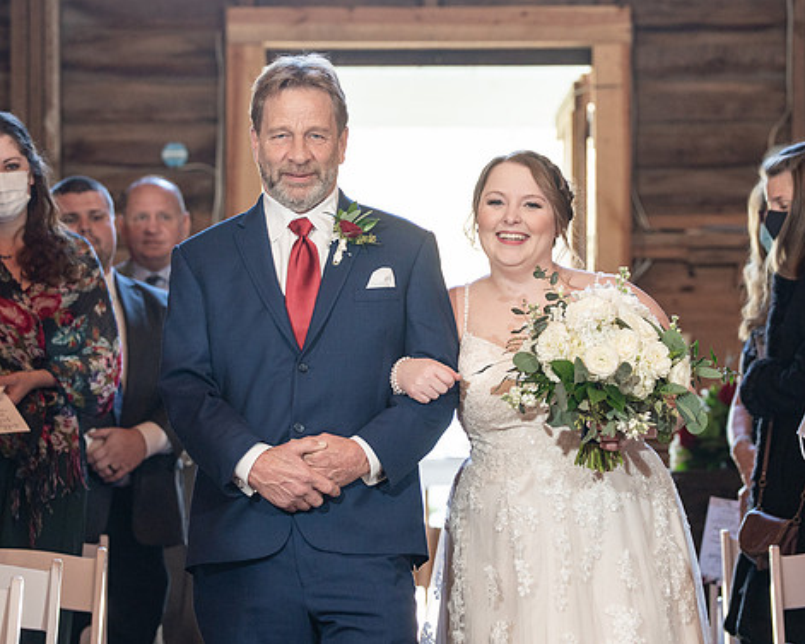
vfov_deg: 9.7
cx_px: 489
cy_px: 308
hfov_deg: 12.1
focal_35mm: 159
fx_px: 3789
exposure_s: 1/200
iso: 2000
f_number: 4
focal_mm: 117
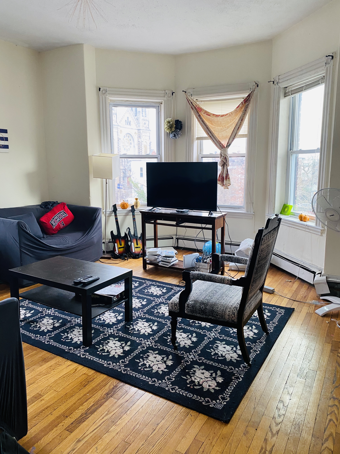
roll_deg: +0.4
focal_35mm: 26
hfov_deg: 53.1
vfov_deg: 67.3
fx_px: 340
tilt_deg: -8.9
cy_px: 227
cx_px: 170
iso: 125
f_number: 1.8
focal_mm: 4.25
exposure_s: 1/77
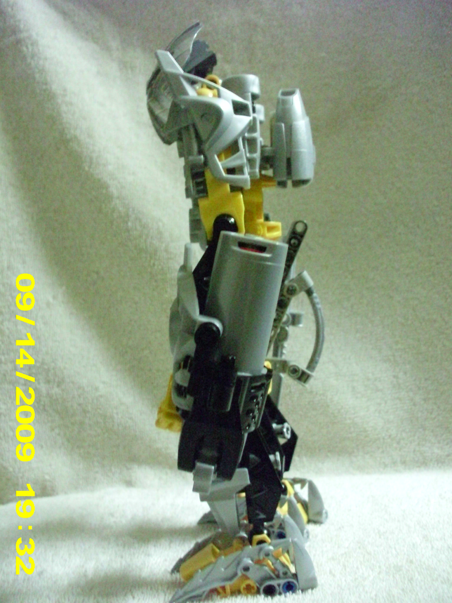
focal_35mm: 38
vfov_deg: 49.0
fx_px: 662
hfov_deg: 37.7
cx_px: 226
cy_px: 302
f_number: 3.1
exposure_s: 1/11
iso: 1600
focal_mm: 6.3
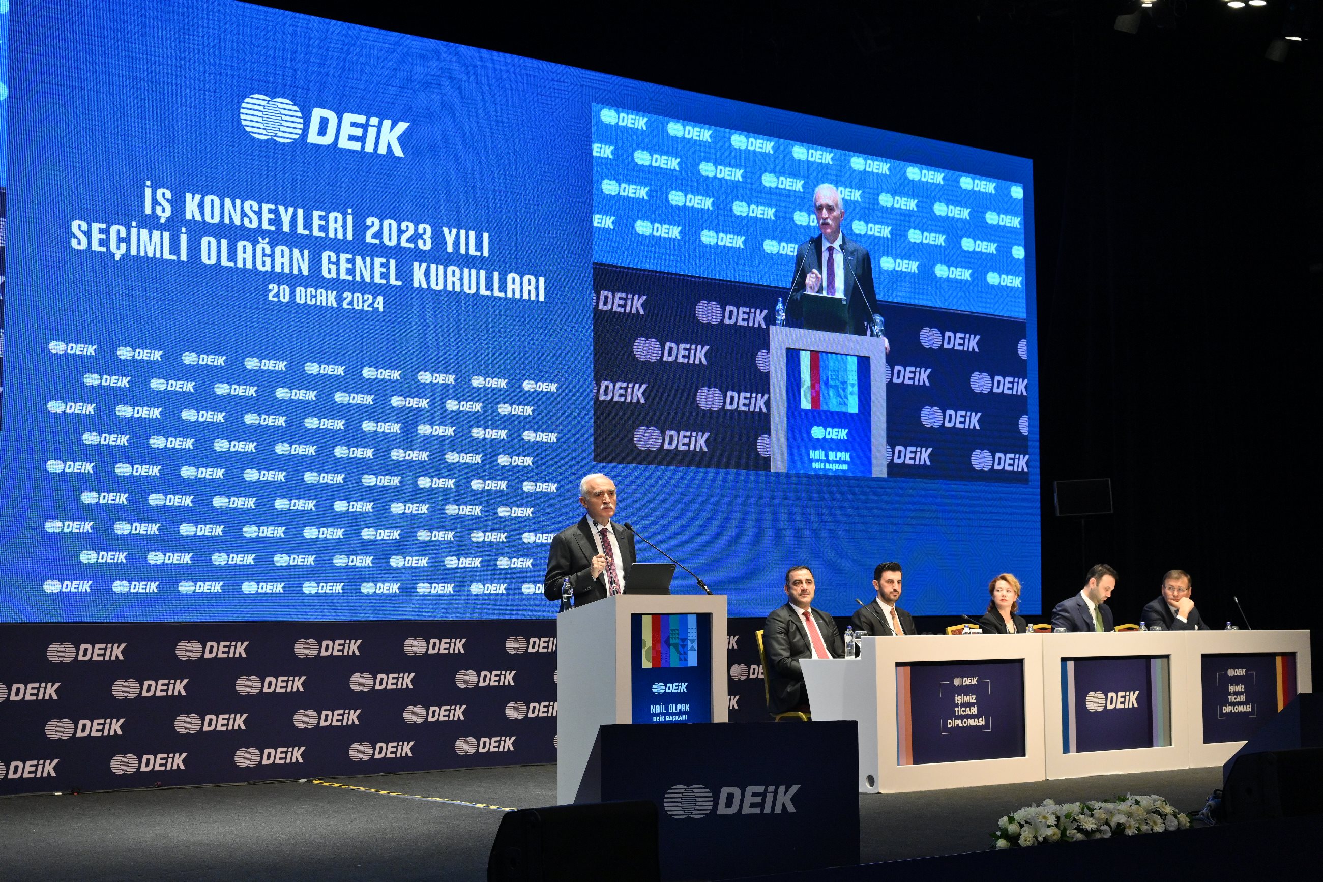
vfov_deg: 26.0
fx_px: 1911
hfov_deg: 38.2
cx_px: 662
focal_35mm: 52
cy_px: 441
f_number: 5.6
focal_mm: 52
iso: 2000
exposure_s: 1/200
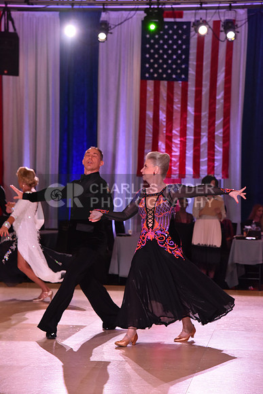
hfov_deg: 14.4
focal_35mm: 95
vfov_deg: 21.5
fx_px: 1040
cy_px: 197
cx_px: 132
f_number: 6.3
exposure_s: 1/320
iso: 2500
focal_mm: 95
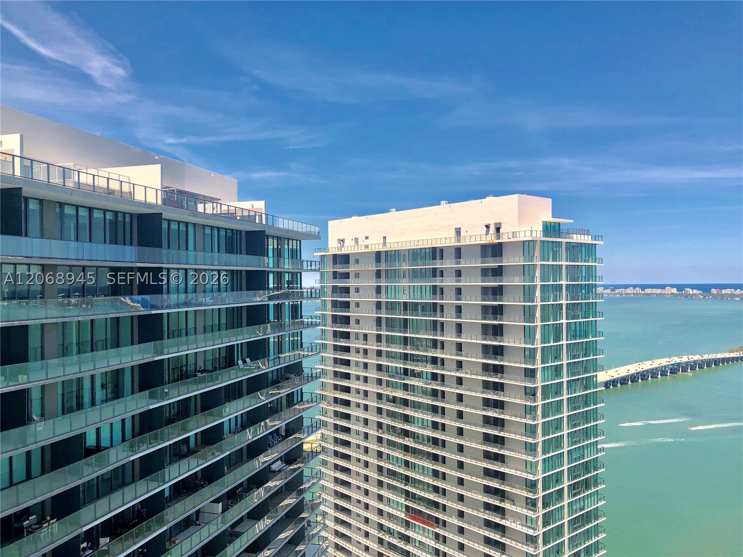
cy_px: 278
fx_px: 601
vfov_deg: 49.7
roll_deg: +0.4
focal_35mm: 28
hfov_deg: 63.4
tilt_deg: -0.9
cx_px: 372
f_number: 1.8
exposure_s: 1/2183
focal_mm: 4
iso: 25
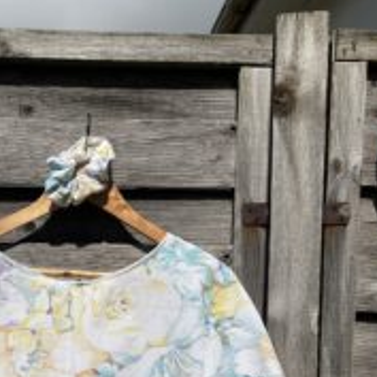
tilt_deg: +0.3
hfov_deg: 31.9
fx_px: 641
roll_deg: -0.8
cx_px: 77
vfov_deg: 31.0
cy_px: 351
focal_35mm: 52
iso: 50
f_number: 1.6
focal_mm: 5.1
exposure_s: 1/11905
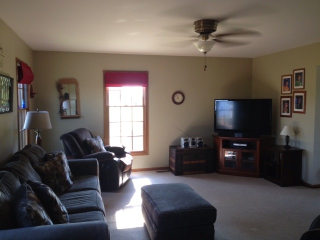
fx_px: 324
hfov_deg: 52.6
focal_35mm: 35
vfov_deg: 40.7
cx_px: 160
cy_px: 120
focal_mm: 4.28
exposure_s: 1/24
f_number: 2.4
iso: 50
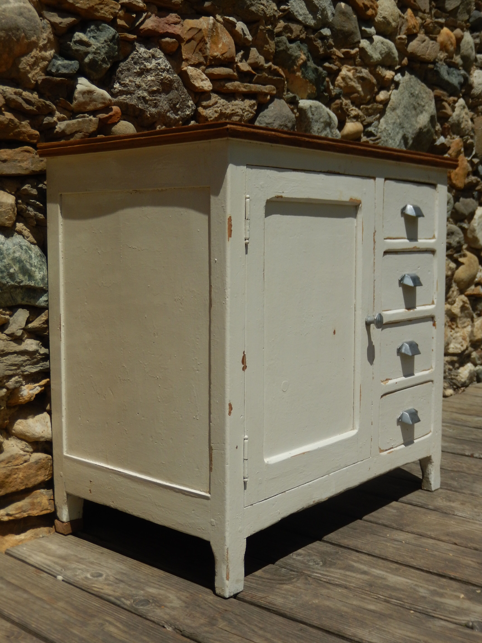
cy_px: 322
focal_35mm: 45
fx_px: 835
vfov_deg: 42.1
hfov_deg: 32.2
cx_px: 241
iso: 125
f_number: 8.6
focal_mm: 8.1
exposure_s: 1/640
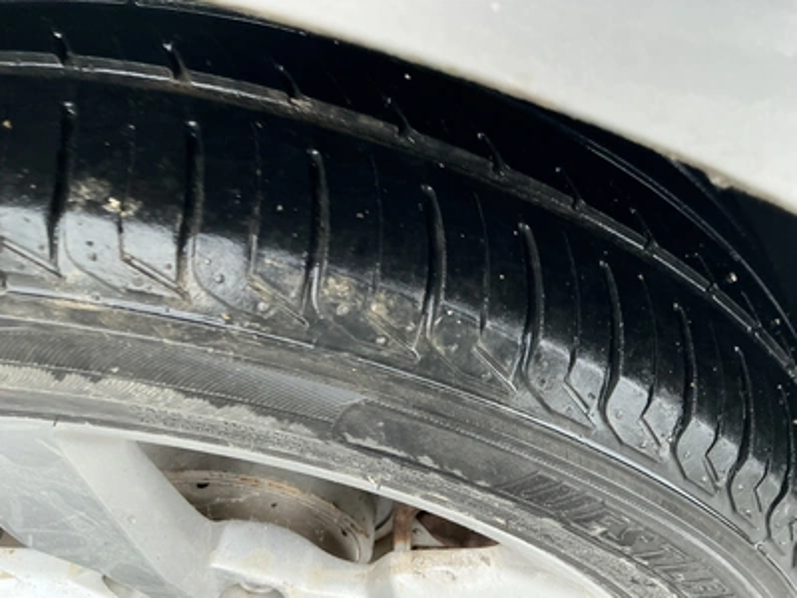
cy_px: 299
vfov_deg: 49.7
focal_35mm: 28
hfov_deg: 63.4
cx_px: 398
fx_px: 645
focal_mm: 3
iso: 64
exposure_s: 1/78
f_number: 1.8
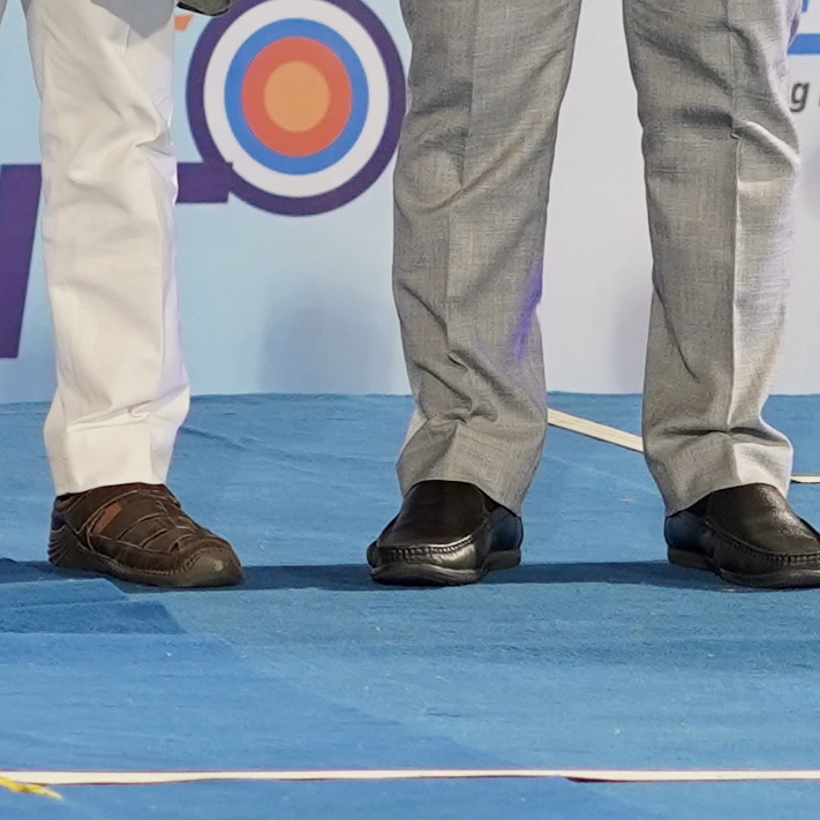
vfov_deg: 6.0
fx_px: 7638
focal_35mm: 285
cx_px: -1688
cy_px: -663
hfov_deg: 5.7
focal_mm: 50
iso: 800
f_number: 2.8
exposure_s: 1/200
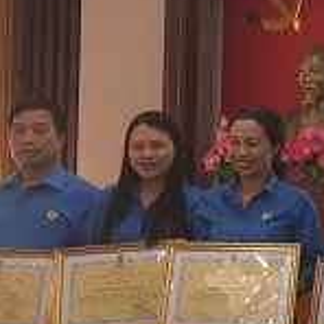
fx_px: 1101
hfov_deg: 14.0
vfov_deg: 16.7
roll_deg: -3.1
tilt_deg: +1.5
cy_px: 142
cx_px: 655
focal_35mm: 104
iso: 32
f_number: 2.2
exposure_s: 1/33
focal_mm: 4.15
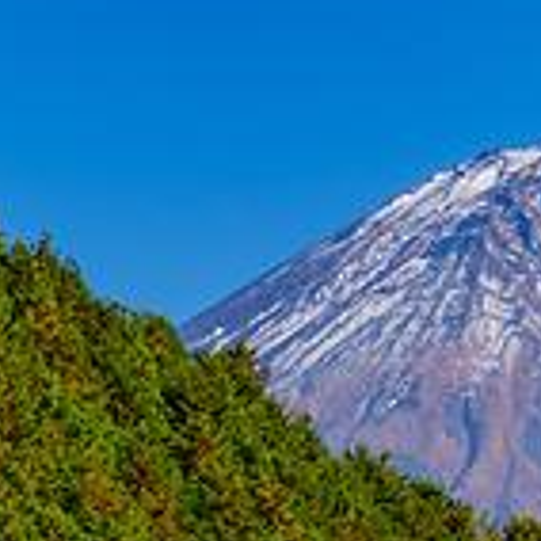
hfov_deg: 6.2
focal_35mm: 277
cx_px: 838
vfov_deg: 6.3
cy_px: 642
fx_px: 4898
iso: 100
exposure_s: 1/50
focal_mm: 78
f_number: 10
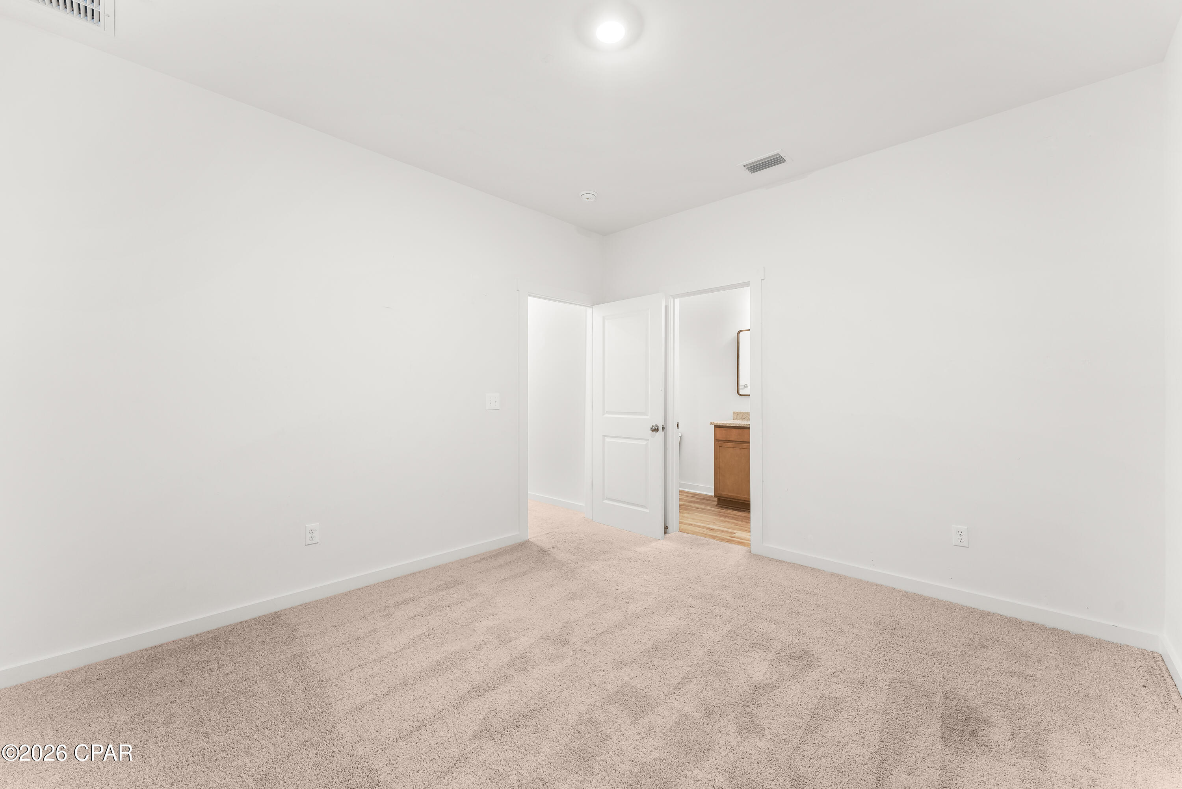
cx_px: 591
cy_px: 394
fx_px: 460
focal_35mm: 14
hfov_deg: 104.2
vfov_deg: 81.3
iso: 400
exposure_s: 2
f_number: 8
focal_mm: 14
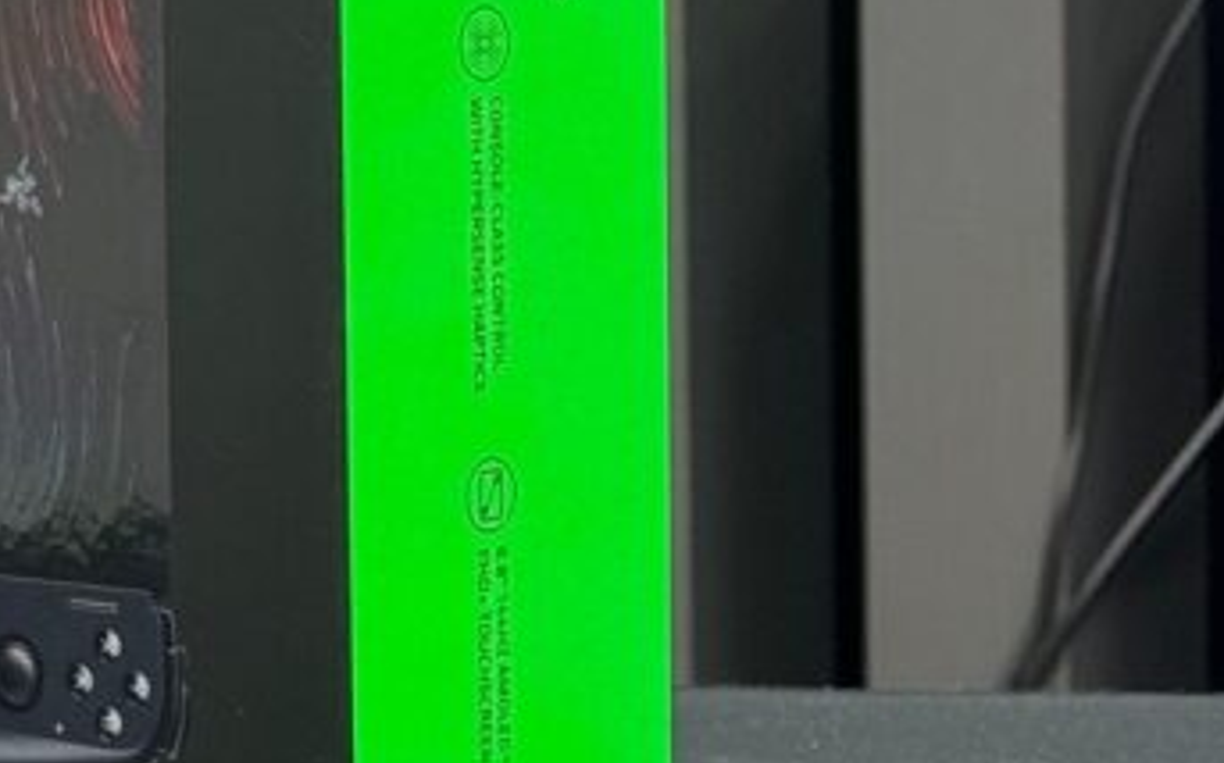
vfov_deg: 7.4
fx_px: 5935
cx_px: 414
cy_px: 157
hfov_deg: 11.8
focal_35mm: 178
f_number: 1.78
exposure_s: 1/50
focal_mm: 6.76
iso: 125
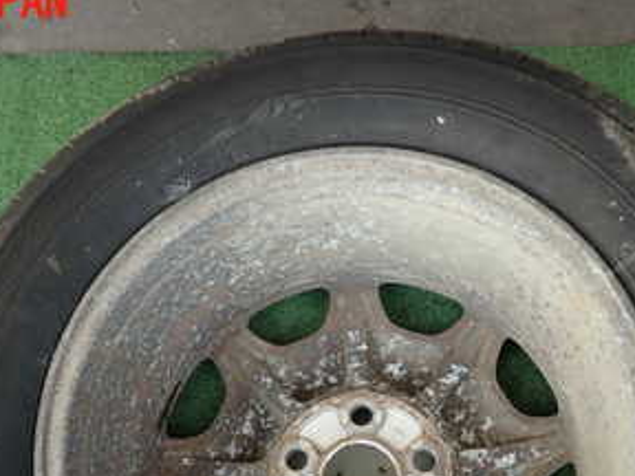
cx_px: 329
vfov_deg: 26.6
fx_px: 954
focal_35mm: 52
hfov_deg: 36.8
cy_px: 472
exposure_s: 1/100
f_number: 2
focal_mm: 4.5
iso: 100
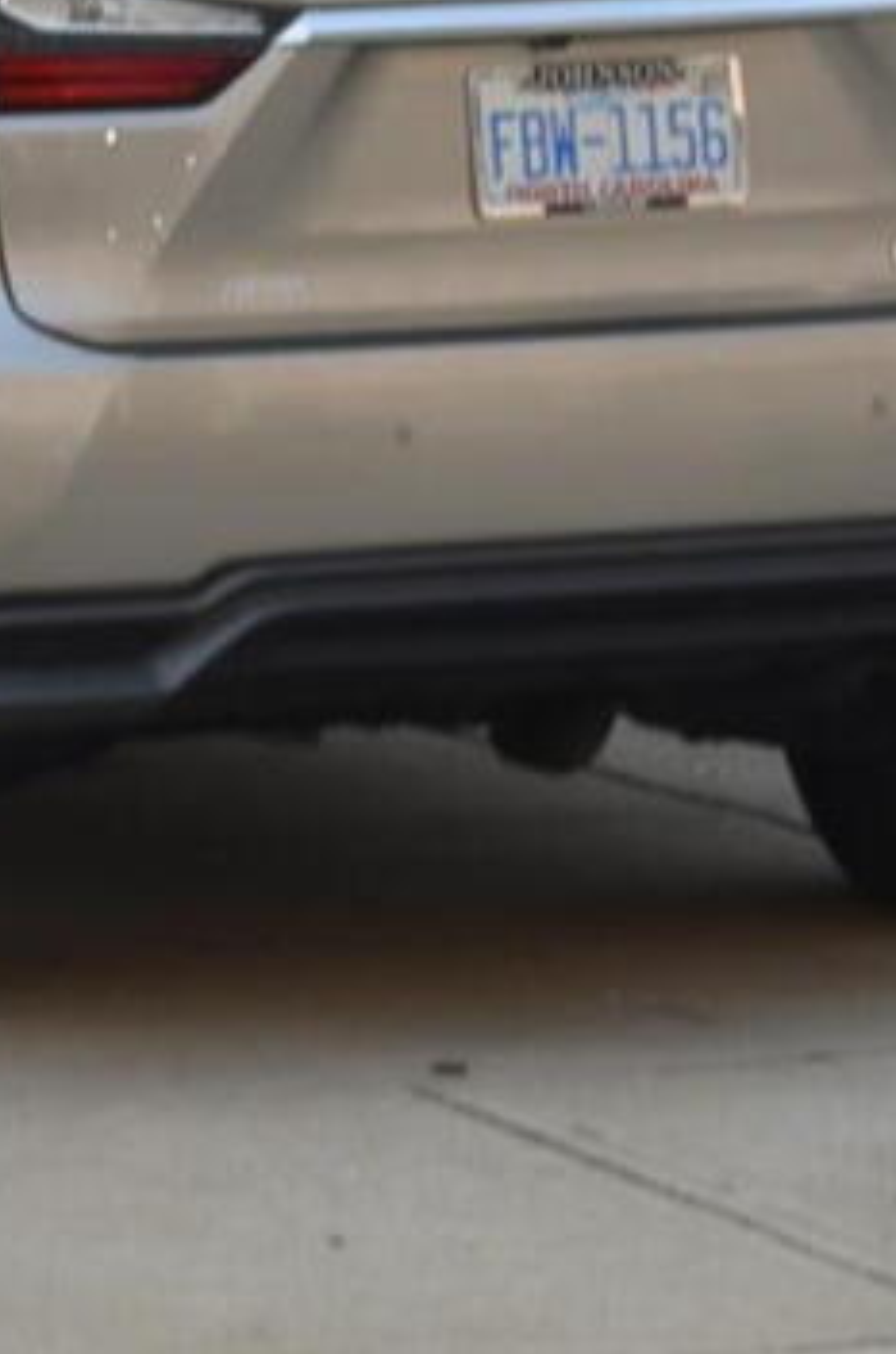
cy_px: -2212
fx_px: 9604
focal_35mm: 256
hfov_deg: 5.3
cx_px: -642
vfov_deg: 7.4
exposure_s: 1/200
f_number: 7.1
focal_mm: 30
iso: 200
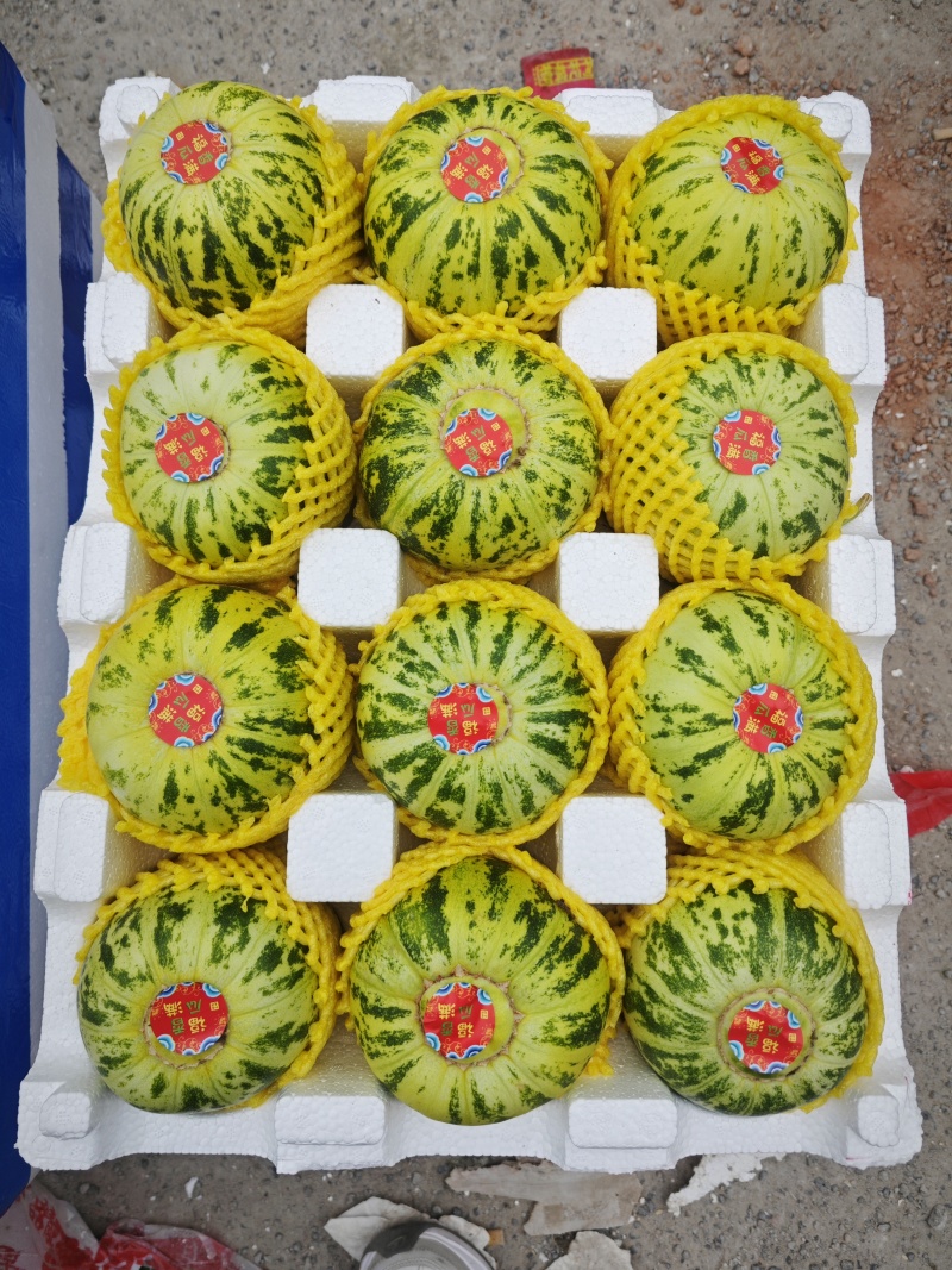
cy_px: 635
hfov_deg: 58.9
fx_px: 844
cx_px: 476
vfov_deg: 73.9
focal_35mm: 23
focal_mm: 5.43
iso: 50
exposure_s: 1/319
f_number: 1.8
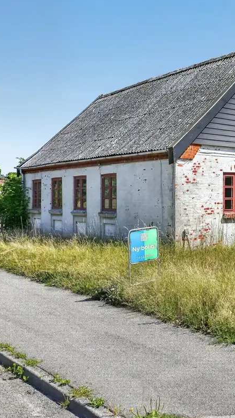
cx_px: 256
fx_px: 443
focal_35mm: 40
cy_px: 184
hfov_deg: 27.3
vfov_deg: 50.4
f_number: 7.1
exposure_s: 1/200
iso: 400
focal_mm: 21
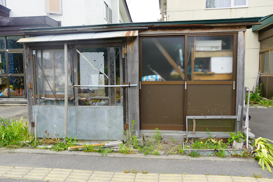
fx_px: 205
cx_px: 136
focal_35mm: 27
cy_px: 91
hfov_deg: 67.4
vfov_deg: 47.9
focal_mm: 18
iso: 100
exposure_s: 1/100
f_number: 6.3
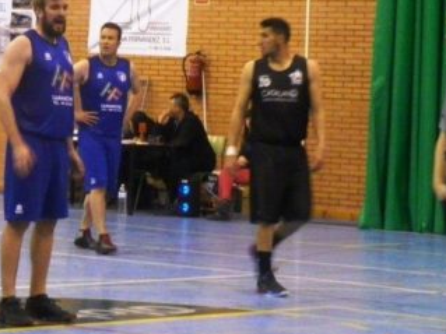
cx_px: 28
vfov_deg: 8.3
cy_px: 78
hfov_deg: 11.0
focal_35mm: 178
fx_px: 2293
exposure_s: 1/30
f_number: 5
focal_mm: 16.4
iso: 800
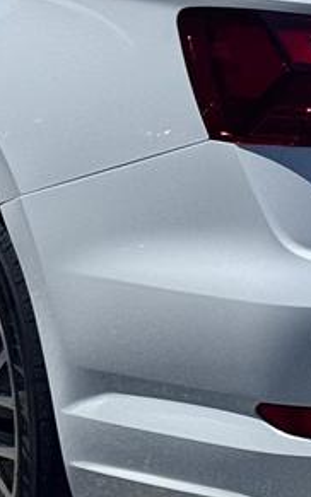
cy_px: -19
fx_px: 3036
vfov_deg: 9.3
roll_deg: +0.7
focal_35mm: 224
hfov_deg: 5.8
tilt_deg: -6.4
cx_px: 376
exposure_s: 1/15385
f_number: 1.78
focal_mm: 6.76
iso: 50
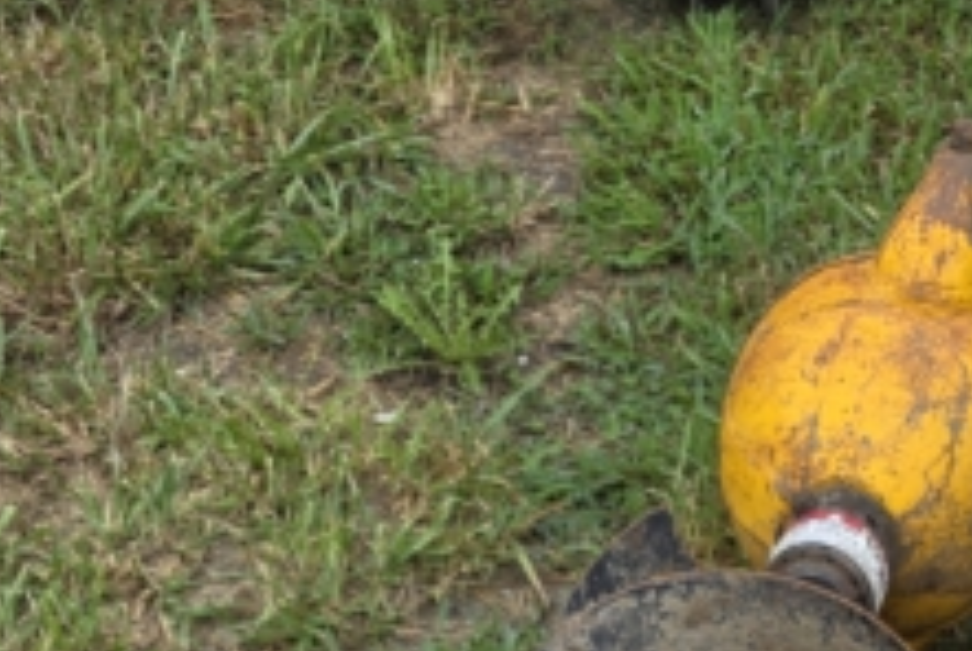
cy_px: 1548
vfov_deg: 12.8
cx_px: 827
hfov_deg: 23.9
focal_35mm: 83
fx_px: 2244
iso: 32
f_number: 1.7
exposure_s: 1/359
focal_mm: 6.3
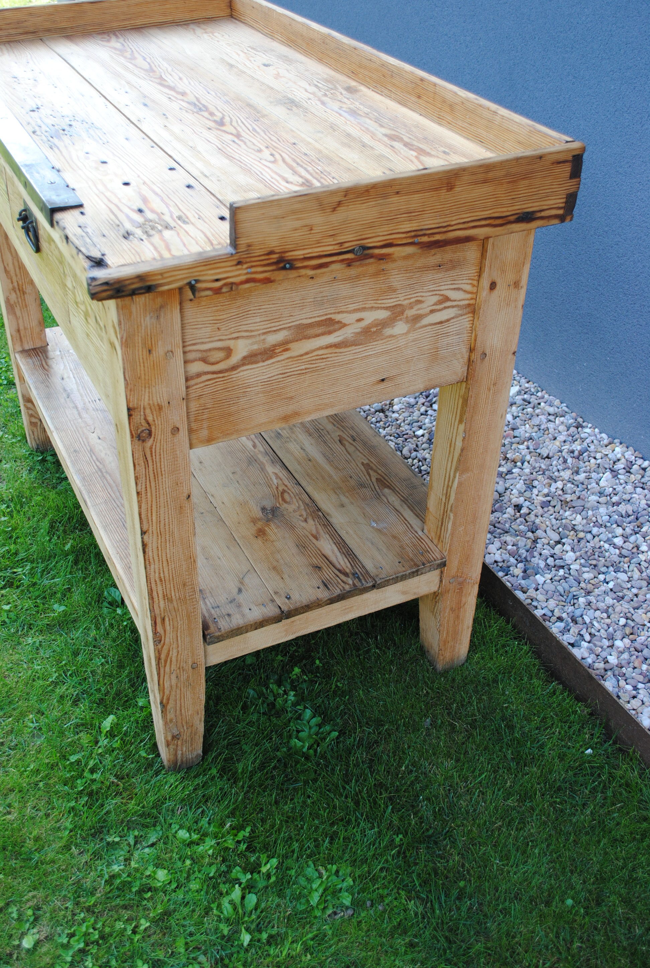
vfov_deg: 53.0
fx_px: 970
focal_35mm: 36
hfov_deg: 37.0
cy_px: 484
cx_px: 325
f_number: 5.6
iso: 200
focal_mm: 24
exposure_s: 1/100
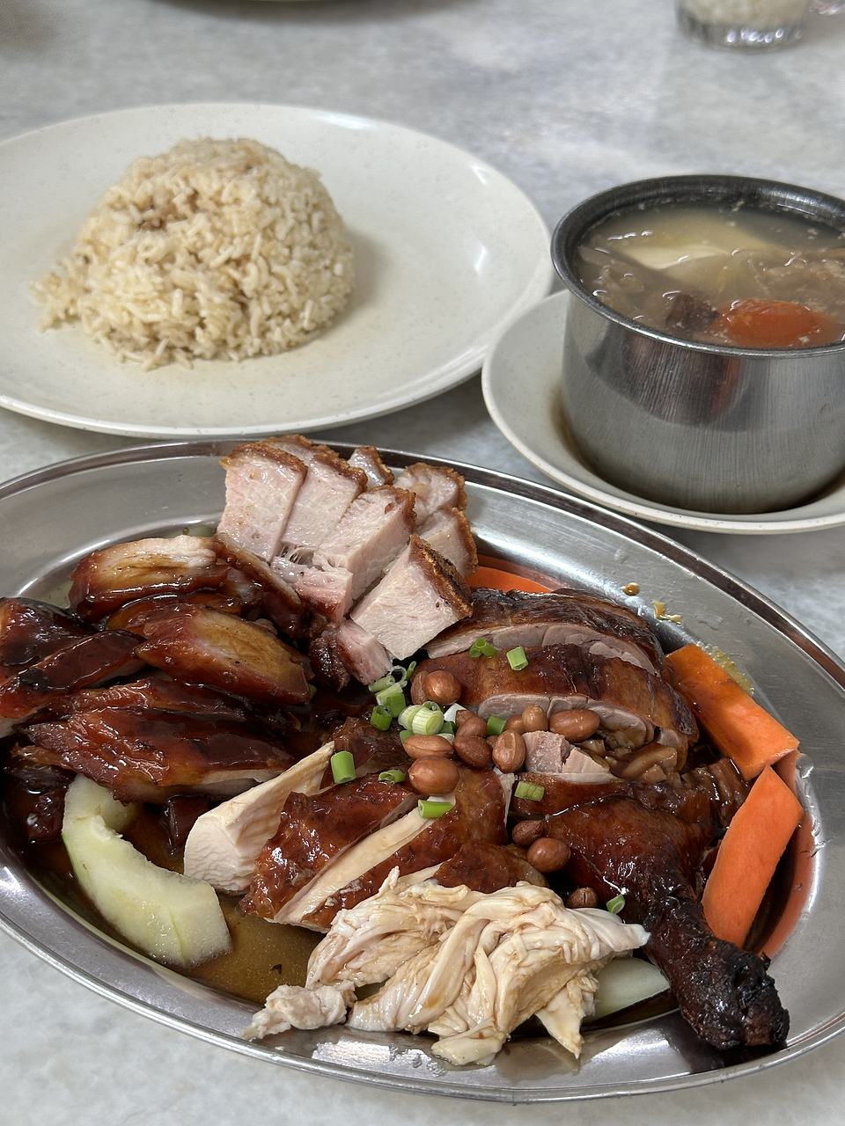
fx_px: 1562
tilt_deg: -39.3
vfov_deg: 39.7
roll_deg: -2.8
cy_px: 563
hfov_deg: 30.3
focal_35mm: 48
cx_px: 422
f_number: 1.78
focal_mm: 6.86
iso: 80
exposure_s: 1/84
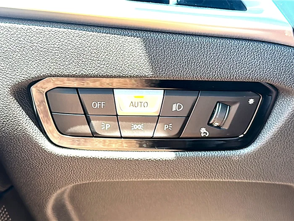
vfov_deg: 32.9
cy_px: 110
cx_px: 147
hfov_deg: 42.9
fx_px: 374
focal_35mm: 44
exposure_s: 1/99
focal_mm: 6.86
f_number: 1.78
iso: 80
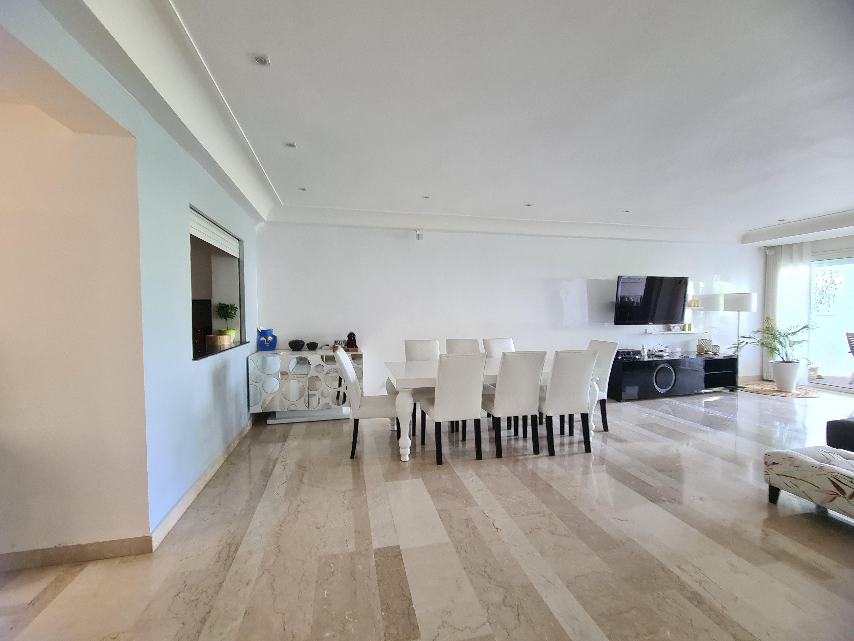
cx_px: 427
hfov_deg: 106.2
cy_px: 320
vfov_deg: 89.9
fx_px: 321
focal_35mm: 13
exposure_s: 1/33
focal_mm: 2.2
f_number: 2.2
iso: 400
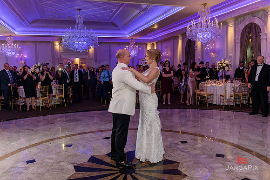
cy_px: 90
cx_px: 135
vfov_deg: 45.0
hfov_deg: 63.6
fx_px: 218
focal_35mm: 29
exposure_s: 1/125
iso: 1600
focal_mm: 29
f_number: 3.2
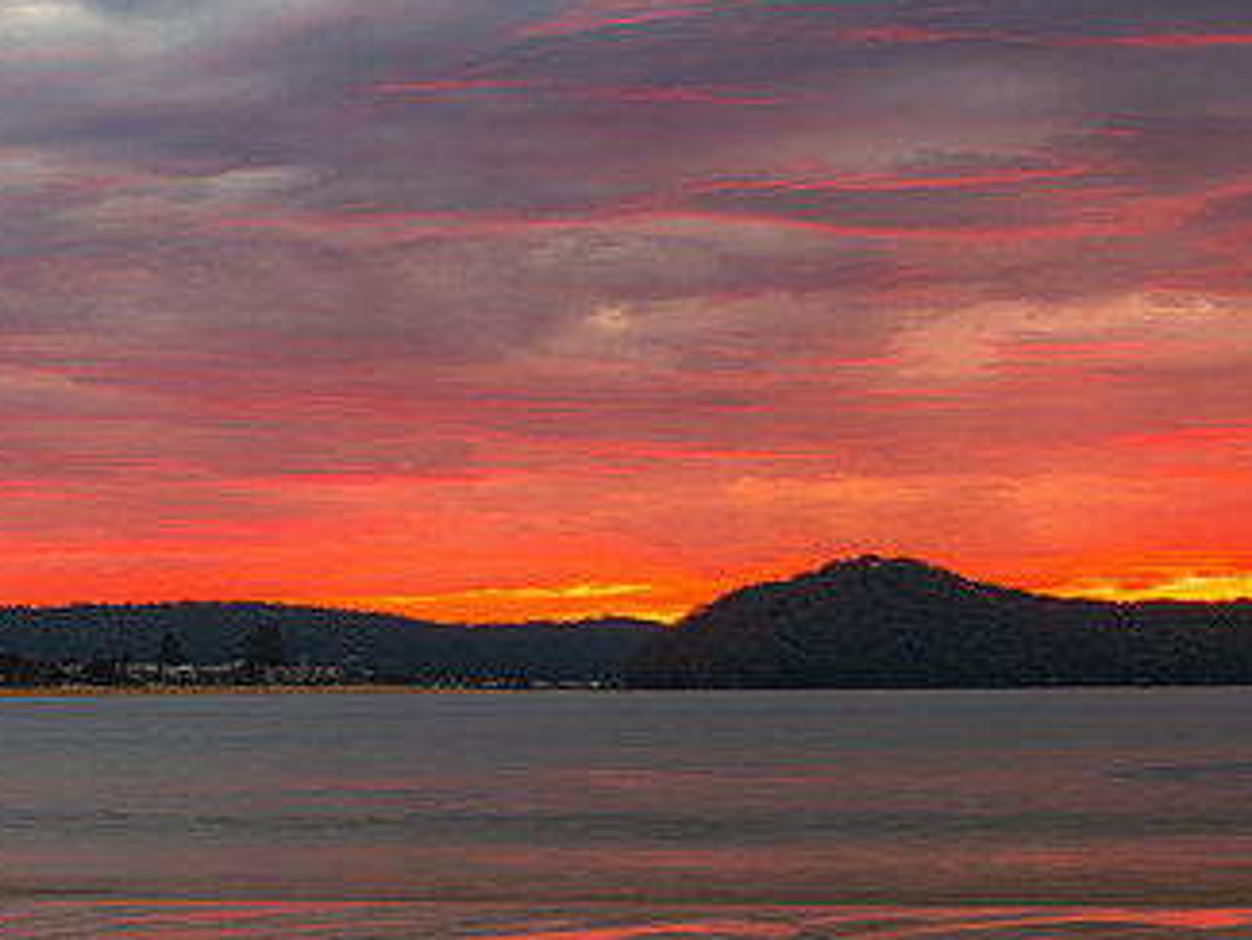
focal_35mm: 90
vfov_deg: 16.4
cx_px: 412
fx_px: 3256
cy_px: 391
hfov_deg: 21.7
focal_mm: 52
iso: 64
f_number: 9
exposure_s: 3
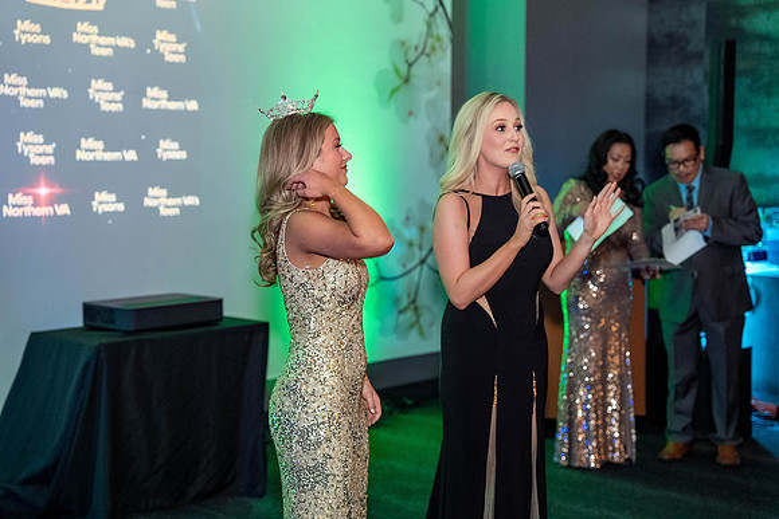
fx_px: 1364
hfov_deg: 31.9
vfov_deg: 21.6
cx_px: 390
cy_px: 260
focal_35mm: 63
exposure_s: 1/125
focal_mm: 63
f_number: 2.8
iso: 3200
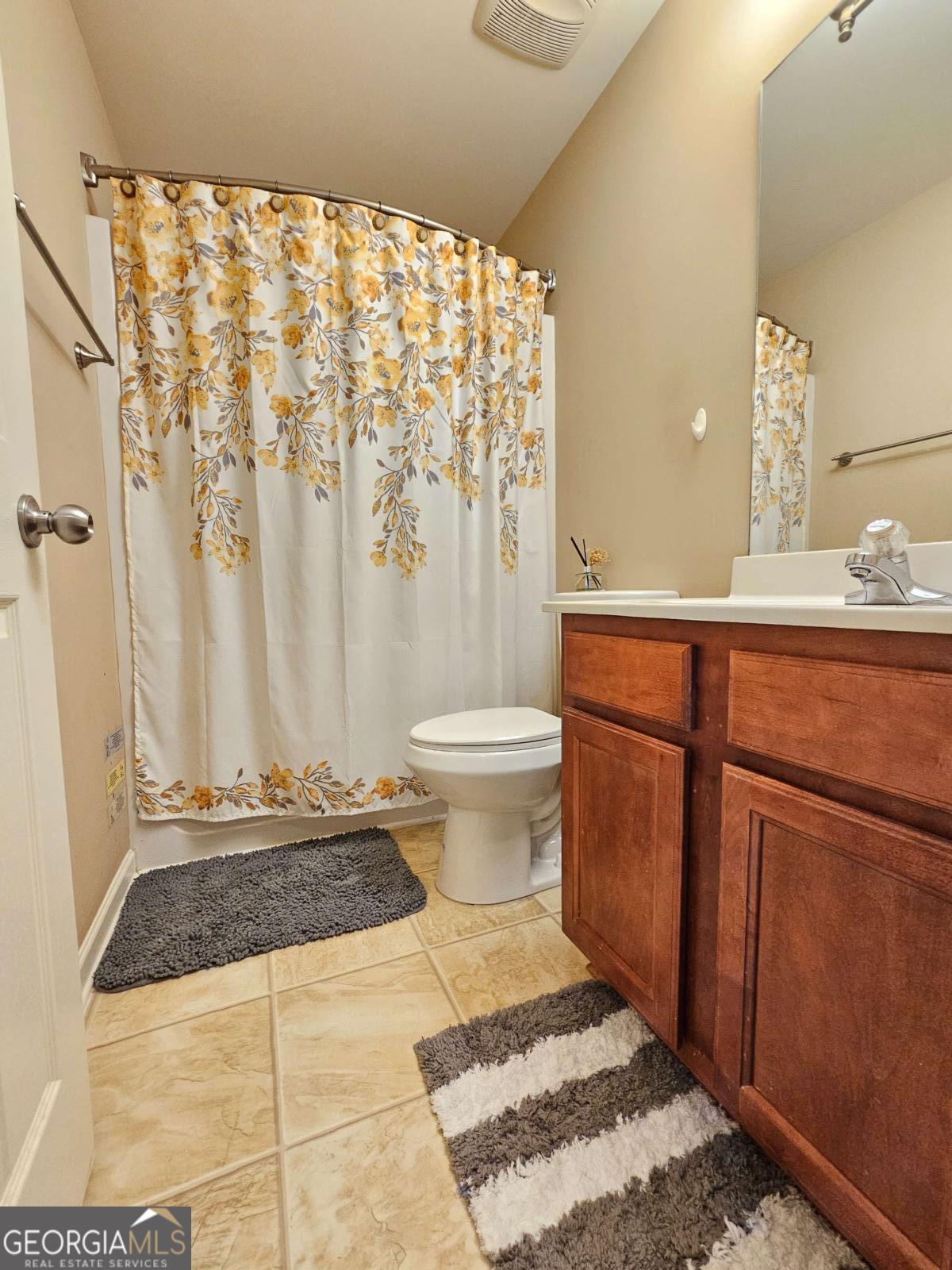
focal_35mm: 13
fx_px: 477
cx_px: 476
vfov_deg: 106.2
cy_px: 635
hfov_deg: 89.9
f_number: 2.2
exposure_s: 1/60
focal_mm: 2.2
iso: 400
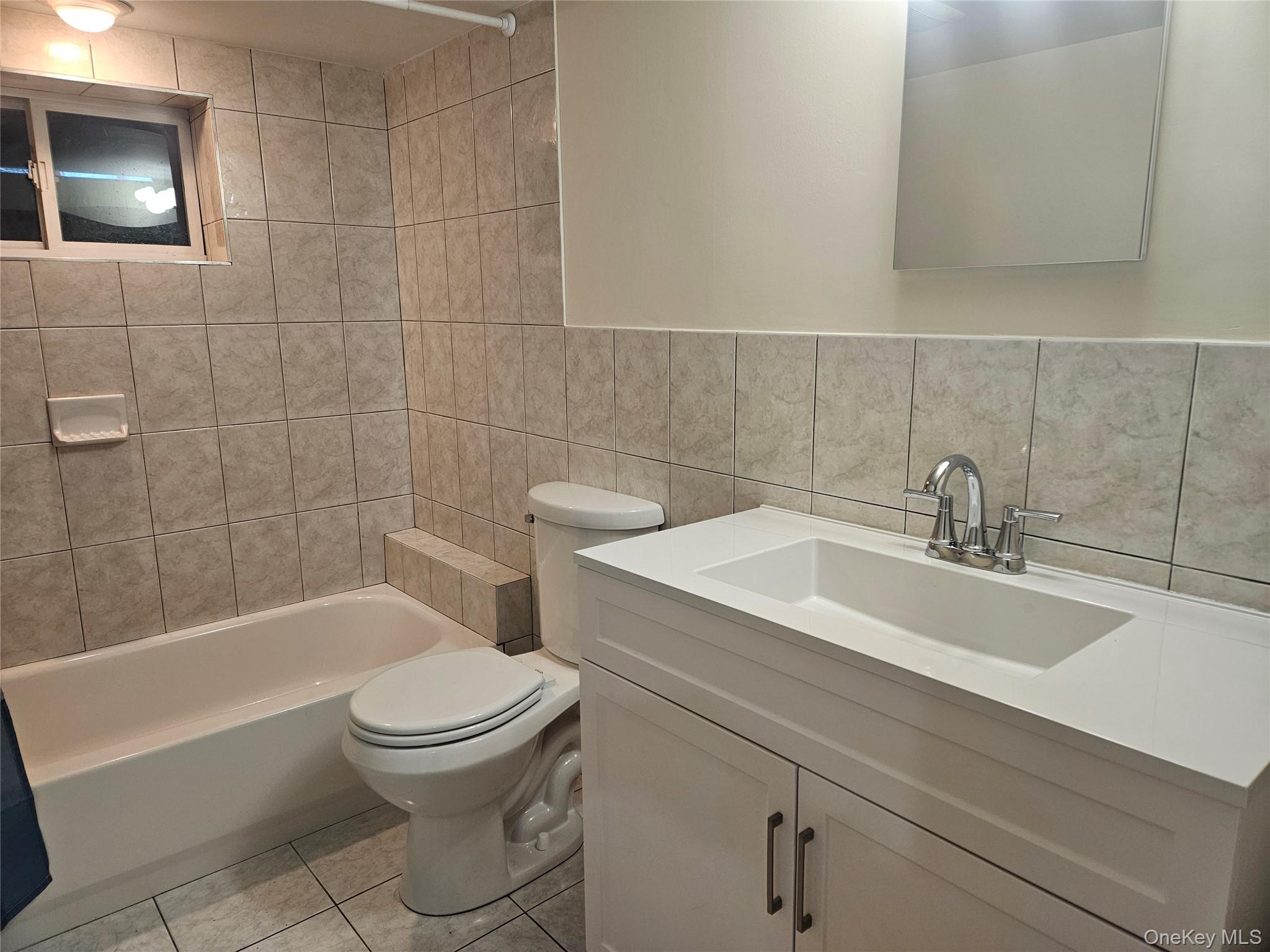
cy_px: 476
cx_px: 635
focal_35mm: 23
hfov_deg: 73.9
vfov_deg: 58.9
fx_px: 844
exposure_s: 1/120
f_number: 1.8
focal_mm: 5.4
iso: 160
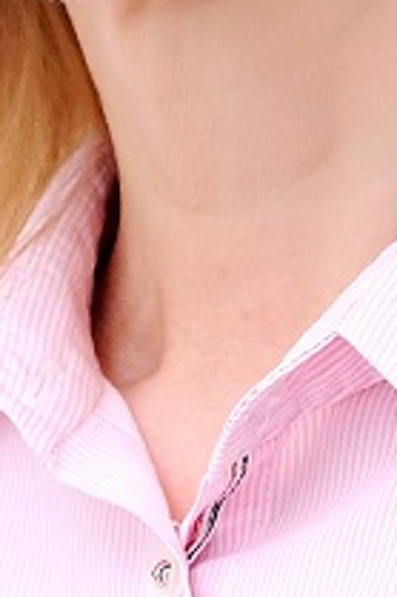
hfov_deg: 1.3
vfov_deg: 1.9
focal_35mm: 1087
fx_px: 18009
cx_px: 360
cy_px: -109
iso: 1250
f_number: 5.6
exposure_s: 1/250
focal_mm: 140
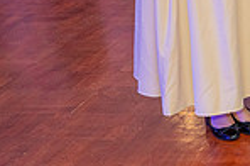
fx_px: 790
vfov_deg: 11.6
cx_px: 459
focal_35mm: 114
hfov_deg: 15.3
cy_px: -62
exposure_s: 1/200
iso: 1000
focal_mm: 29
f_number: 3.5
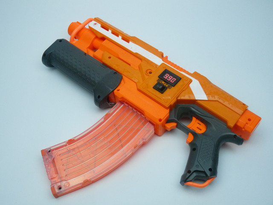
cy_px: 102
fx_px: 331
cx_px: 136
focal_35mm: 42
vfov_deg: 34.3
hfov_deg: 44.8
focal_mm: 7.4
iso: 400
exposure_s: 1/160
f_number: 3
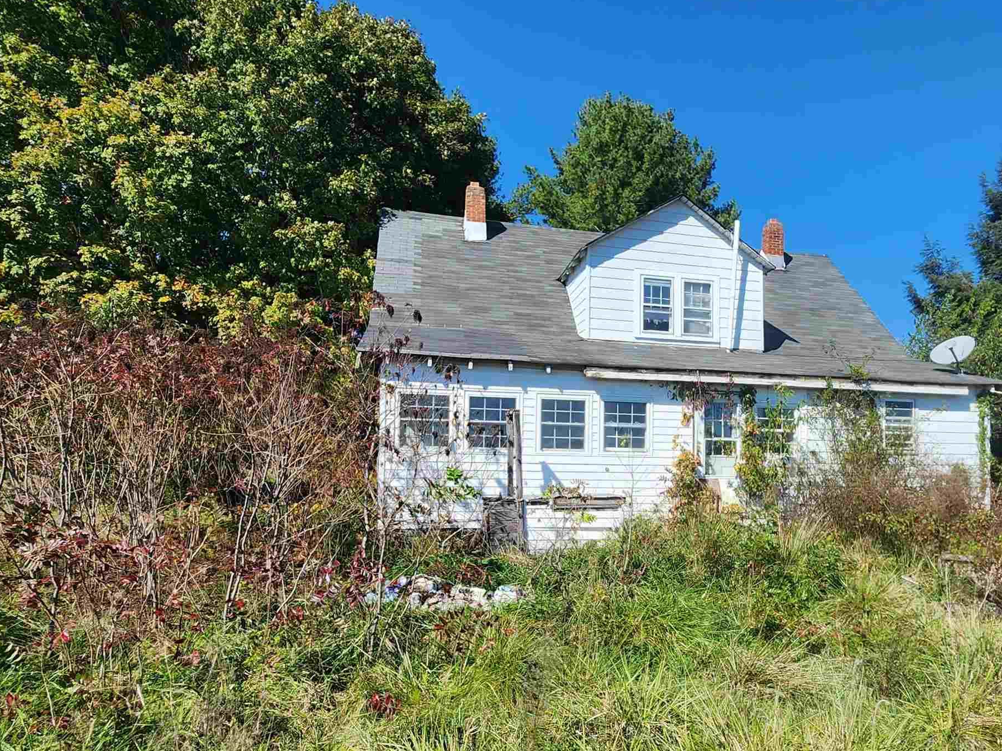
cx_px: 615
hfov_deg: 75.3
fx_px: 637
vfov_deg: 60.4
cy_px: 461
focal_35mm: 22
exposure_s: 1/1636
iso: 50
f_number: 2.2
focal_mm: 2.2
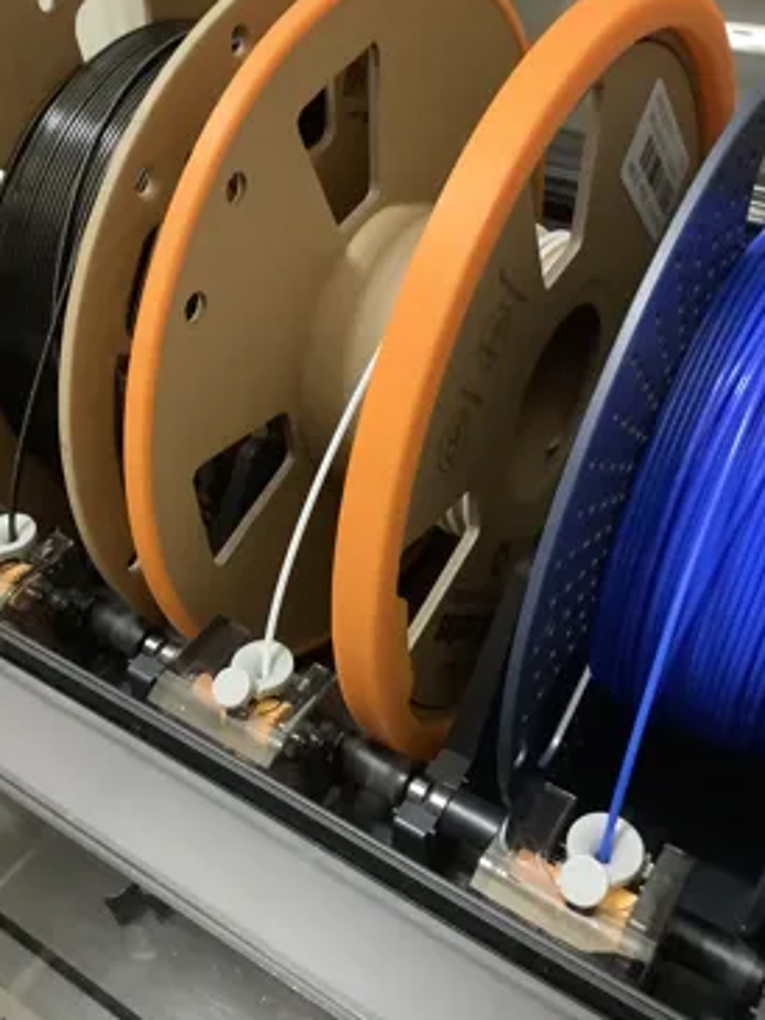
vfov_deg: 53.9
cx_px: 360
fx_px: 1001
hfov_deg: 41.8
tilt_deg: -45.3
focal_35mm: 34
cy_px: 525
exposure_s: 1/24
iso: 640
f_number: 2.4
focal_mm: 3.3
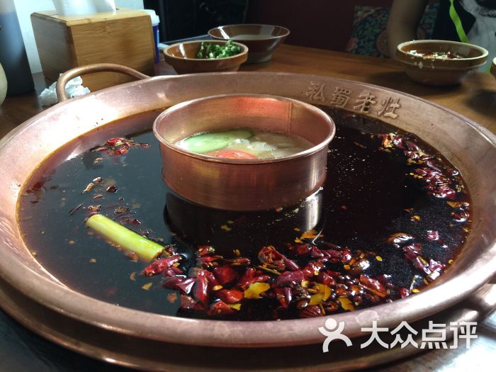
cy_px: 186
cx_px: 248
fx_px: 416
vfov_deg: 48.2
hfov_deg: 61.7
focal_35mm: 29
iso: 40
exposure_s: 1/15
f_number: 2.2
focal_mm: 4.15
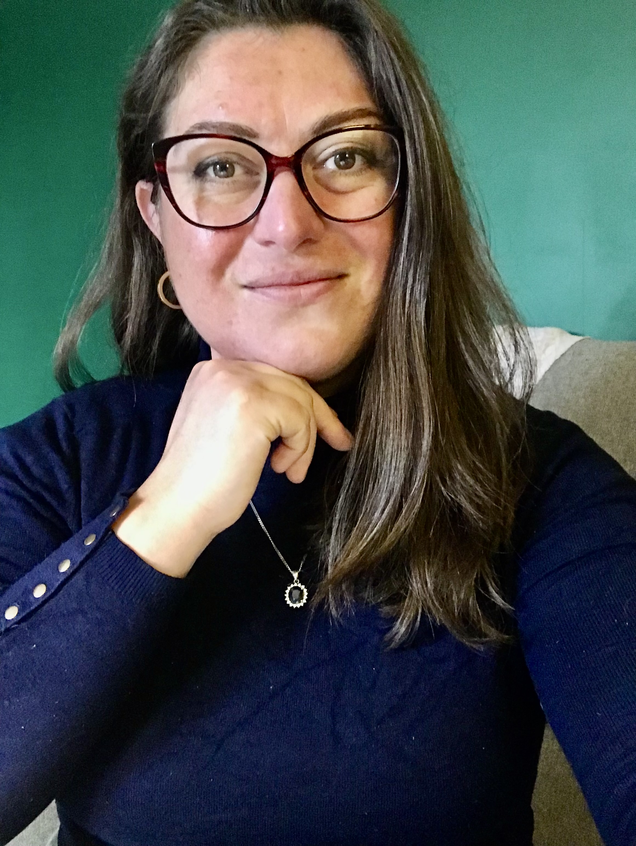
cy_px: 423
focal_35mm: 32
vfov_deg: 56.8
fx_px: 783
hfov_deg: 44.2
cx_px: 318
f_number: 2.2
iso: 320
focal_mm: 2.87
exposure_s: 1/17
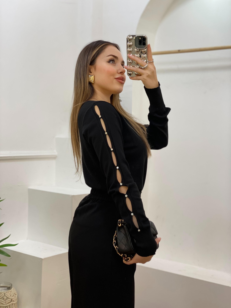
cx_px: 116
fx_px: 463
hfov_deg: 28.0
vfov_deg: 36.8
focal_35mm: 52
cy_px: 154
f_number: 2
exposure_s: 1/100
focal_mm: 6
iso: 80
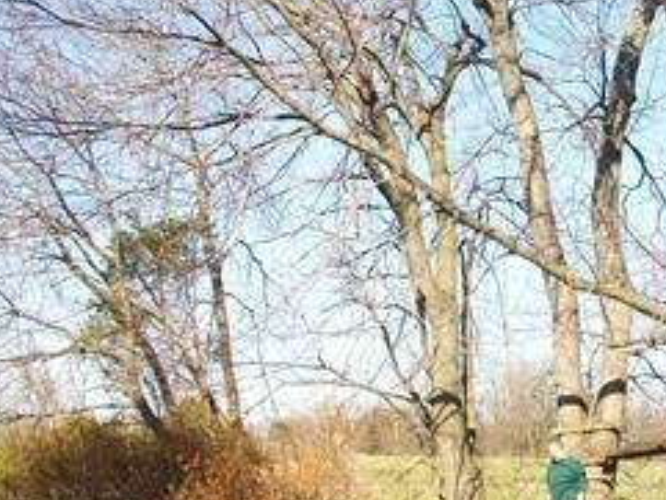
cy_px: 315
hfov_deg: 21.8
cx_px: 732
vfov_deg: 17.4
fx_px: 1636
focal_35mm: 85
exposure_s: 1/500
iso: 64
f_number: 2.8
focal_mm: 5.7
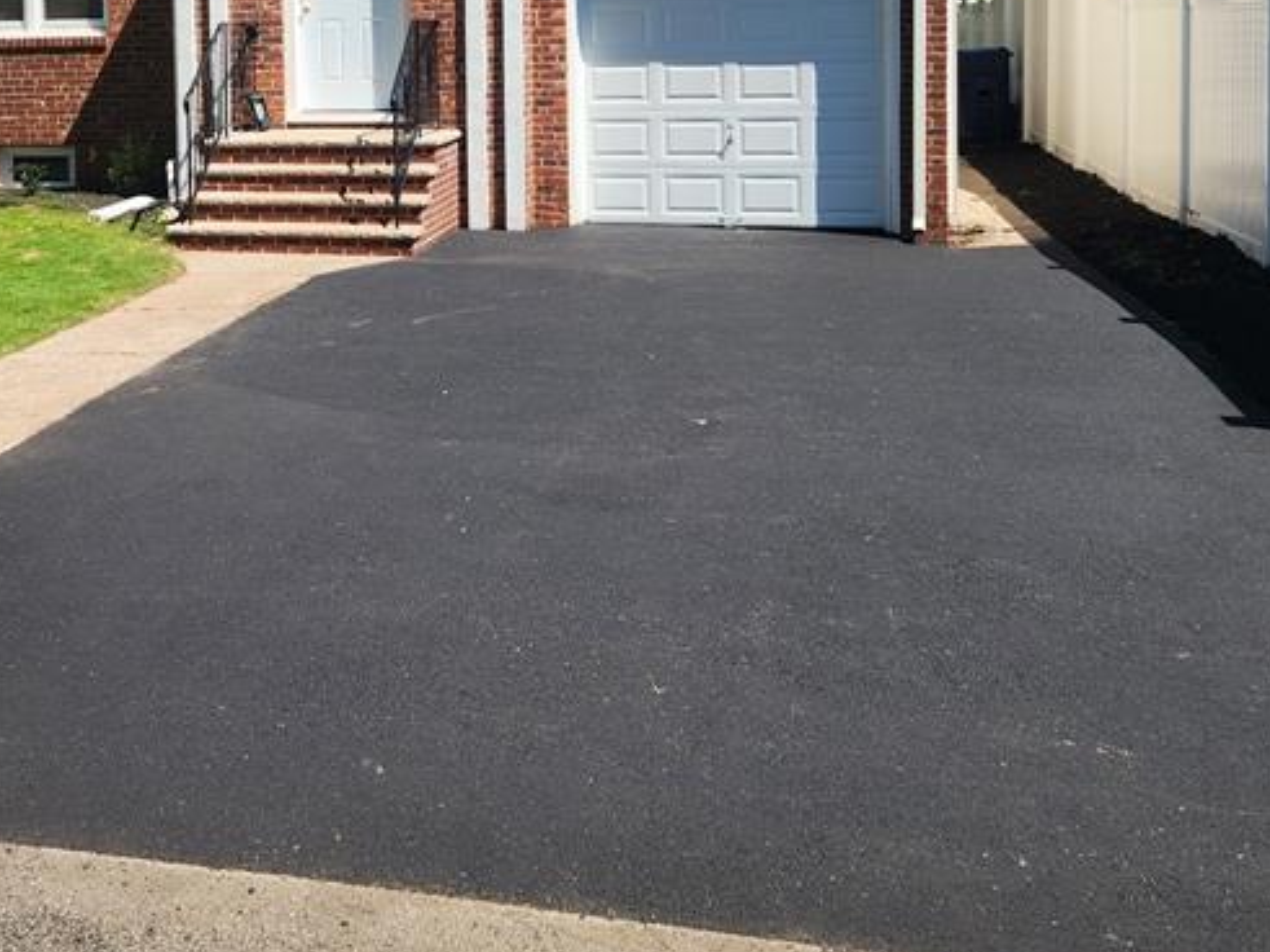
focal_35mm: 48
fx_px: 1761
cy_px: 124
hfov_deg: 38.5
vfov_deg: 29.2
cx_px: 290
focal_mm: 5.4
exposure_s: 1/1365
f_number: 1.8
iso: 20
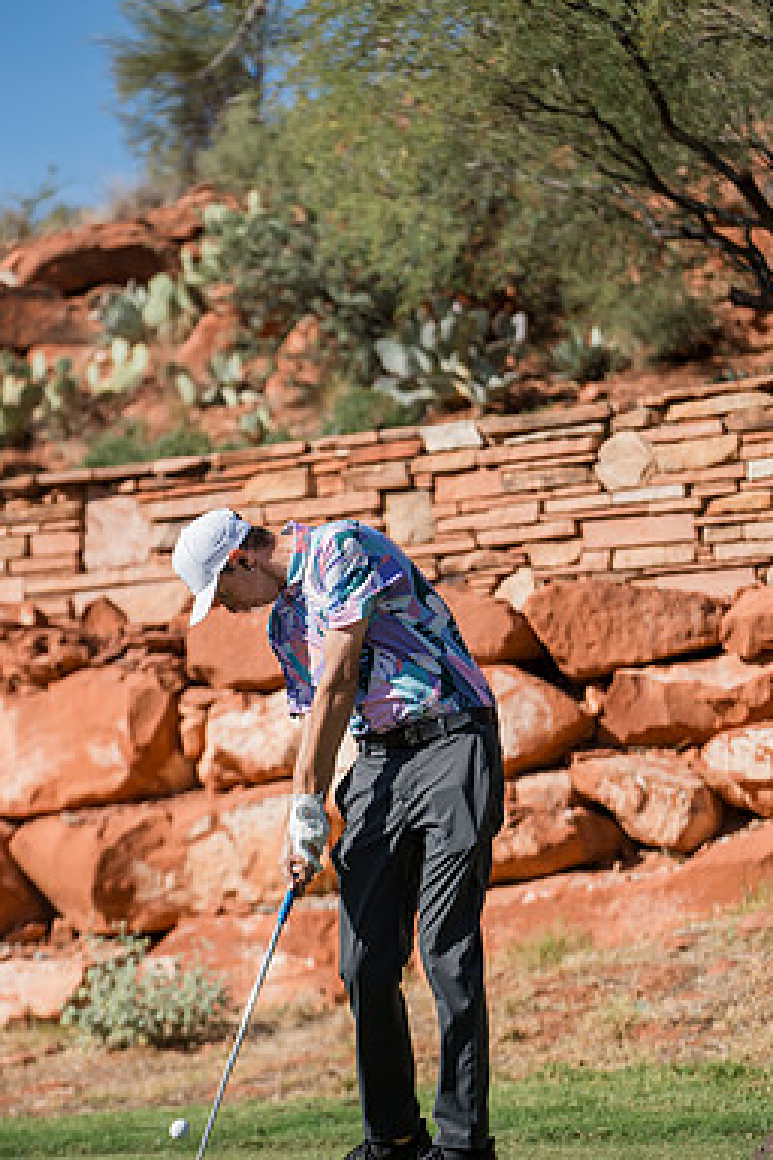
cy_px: 662
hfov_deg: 11.2
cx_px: 368
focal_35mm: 122
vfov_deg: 16.8
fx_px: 3929
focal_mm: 104
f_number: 2.8
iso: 250
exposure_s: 1/5000
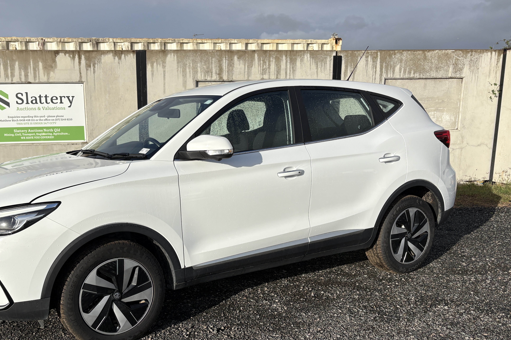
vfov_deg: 36.5
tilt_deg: -12.4
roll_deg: +1.0
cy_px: 223
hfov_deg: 52.4
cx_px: 185
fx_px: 511
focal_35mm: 36
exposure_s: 1/5814
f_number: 1.6
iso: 50
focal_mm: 5.96
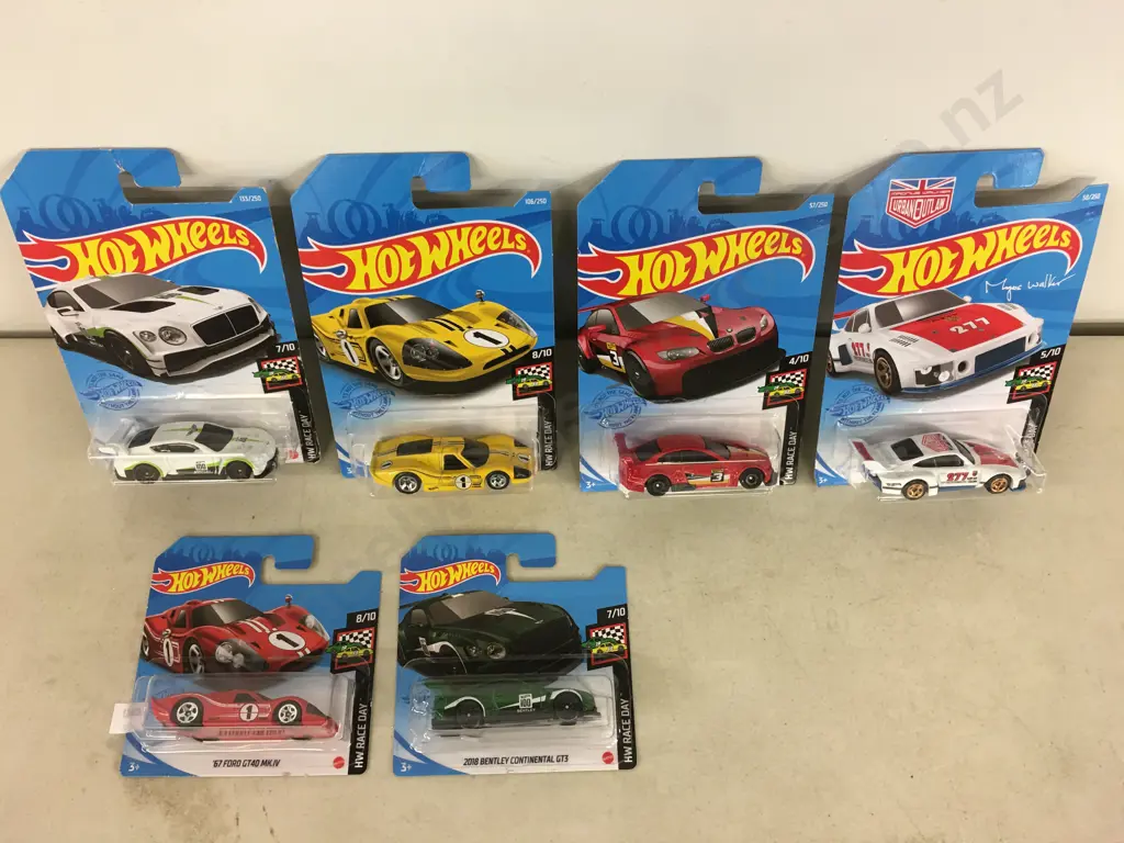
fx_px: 942
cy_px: 422
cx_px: 562
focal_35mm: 29
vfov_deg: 48.2
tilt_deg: -65.9
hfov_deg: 61.7
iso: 50
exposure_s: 1/17
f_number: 2.2
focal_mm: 4.15
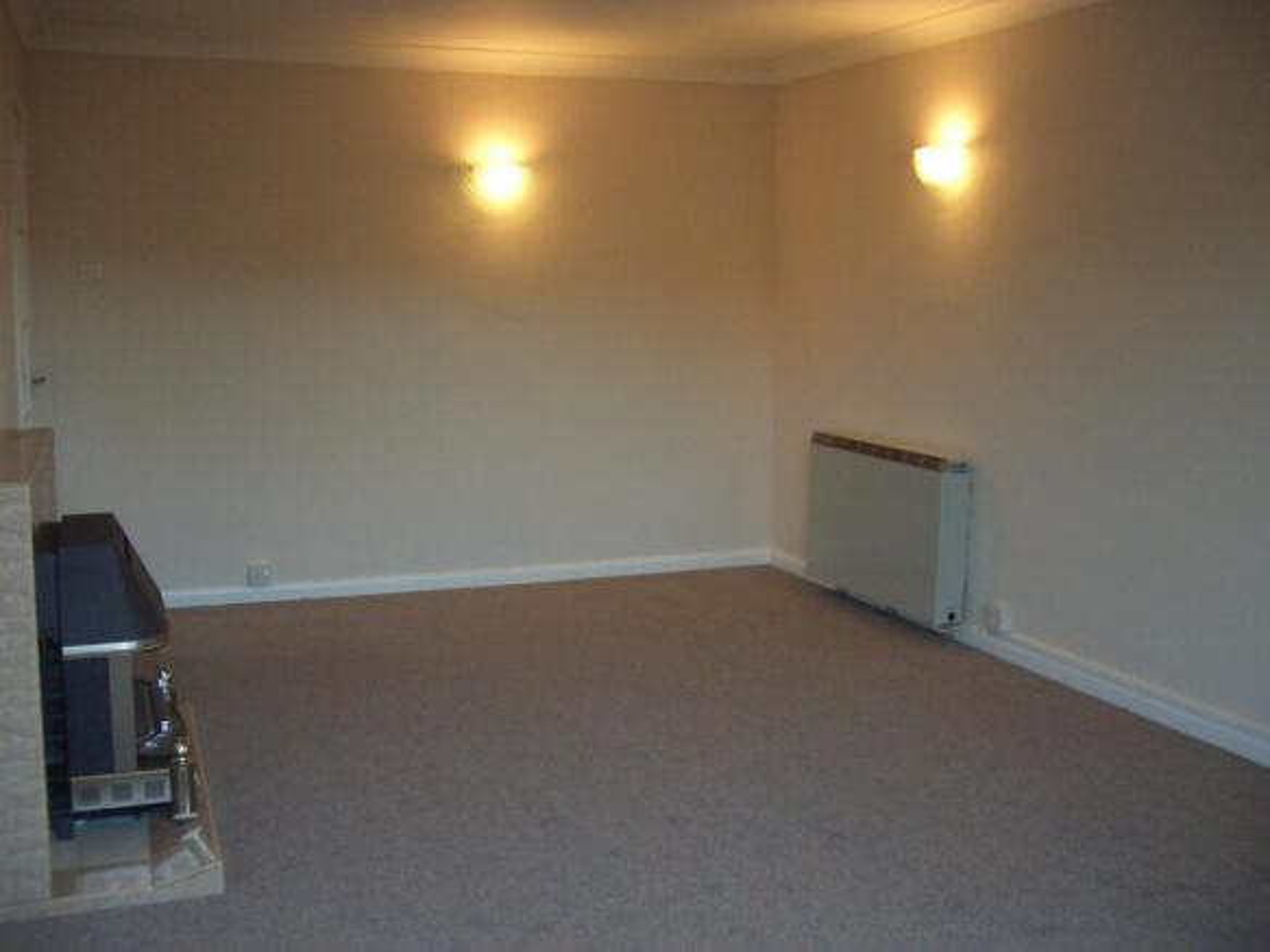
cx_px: 635
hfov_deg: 52.6
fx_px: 1284
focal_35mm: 35
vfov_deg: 40.7
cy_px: 476
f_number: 2.6
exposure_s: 1/80
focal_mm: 5.8
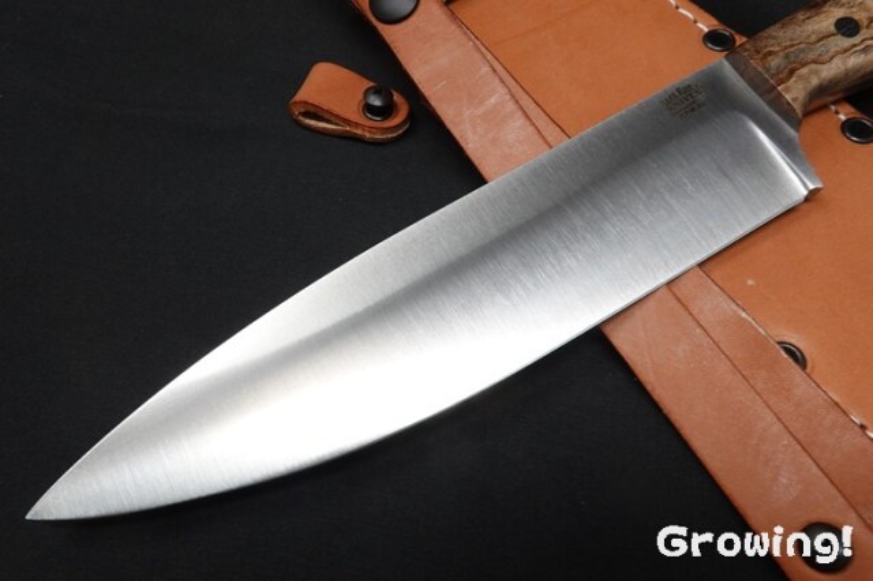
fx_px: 703
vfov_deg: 44.9
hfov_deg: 63.7
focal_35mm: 29
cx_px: 436
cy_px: 290
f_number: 10
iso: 640
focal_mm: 10.83
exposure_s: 1/30
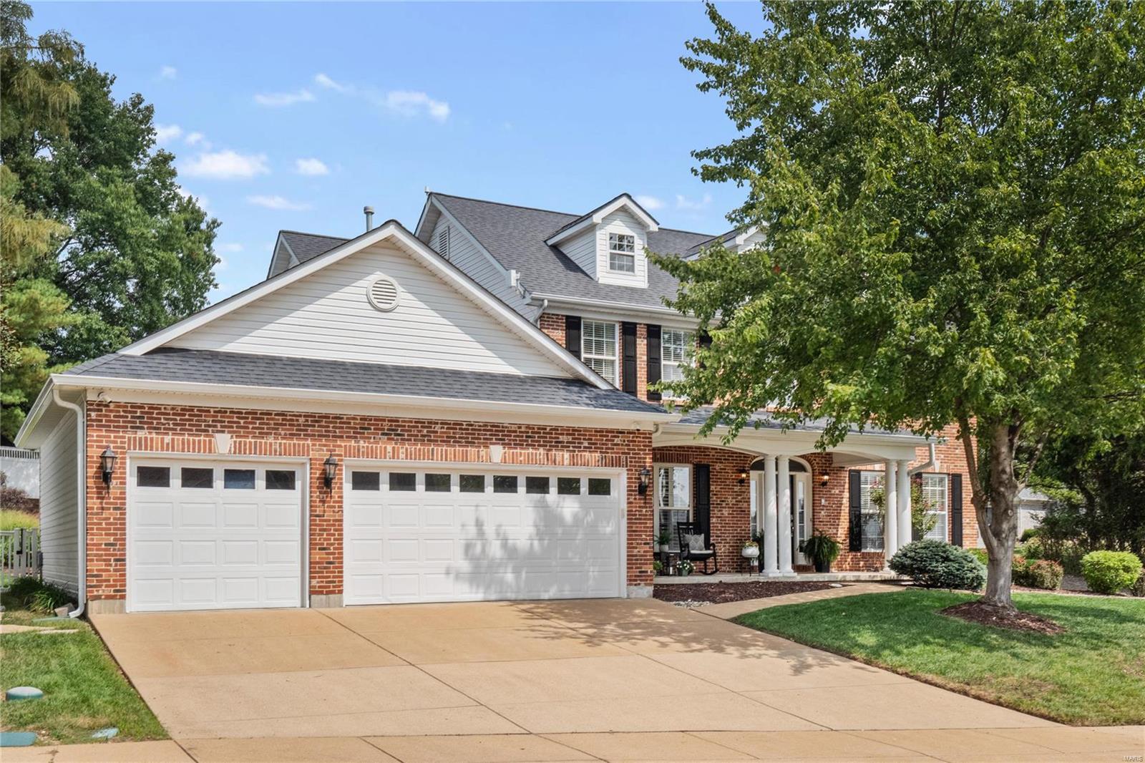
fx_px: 1081
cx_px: 572
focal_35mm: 34
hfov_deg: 55.8
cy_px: 382
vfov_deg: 38.9
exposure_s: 1/500
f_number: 8
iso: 400
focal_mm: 17
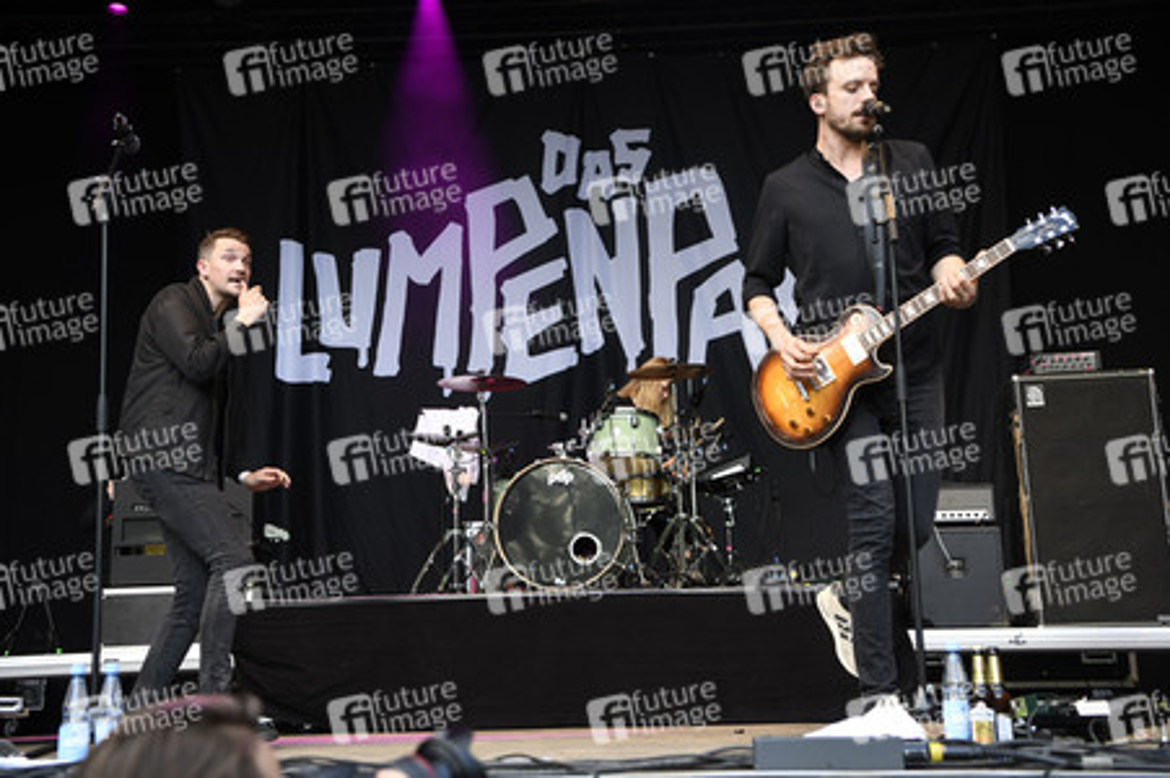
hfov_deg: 39.6
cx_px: 585
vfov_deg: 27.0
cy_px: 389
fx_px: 1624
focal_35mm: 50
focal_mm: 50
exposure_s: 1/400
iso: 800
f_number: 4
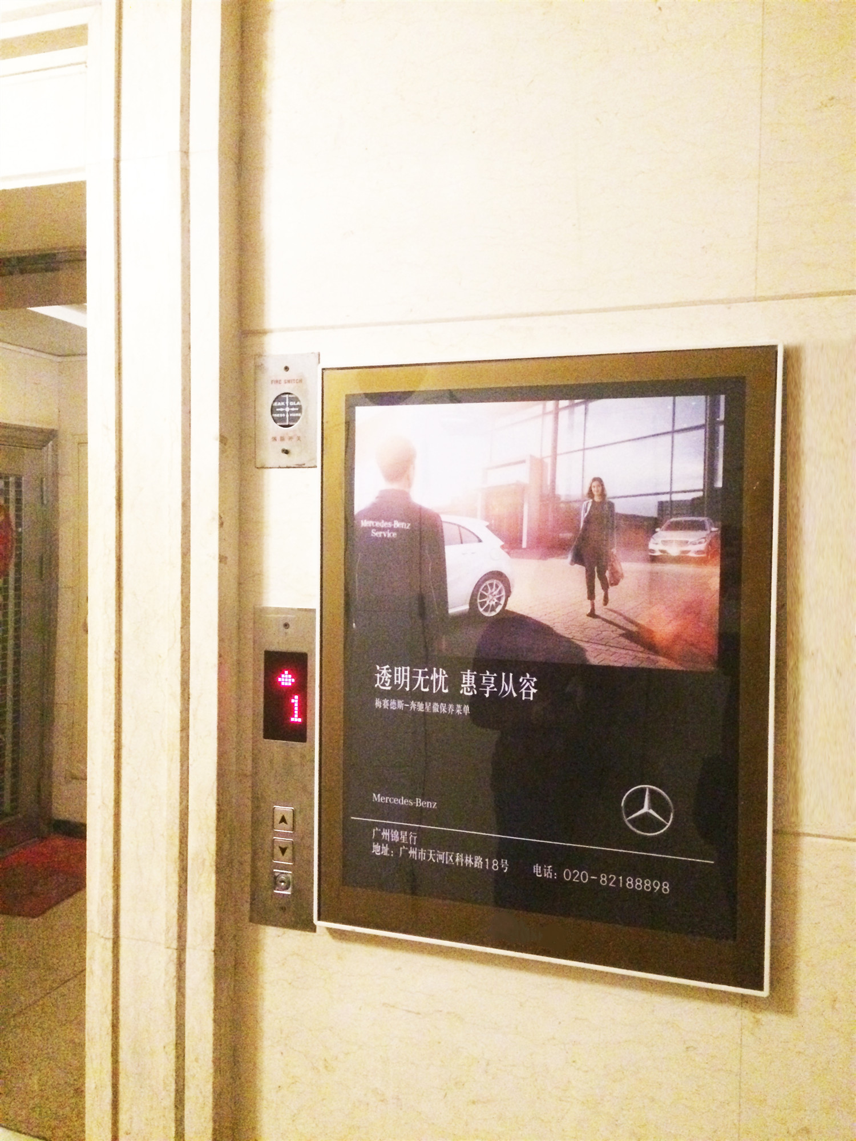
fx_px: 956
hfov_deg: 48.2
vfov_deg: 61.7
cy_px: 570
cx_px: 428
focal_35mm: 29
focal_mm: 4.15
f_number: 2.2
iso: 1000
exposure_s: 1/17
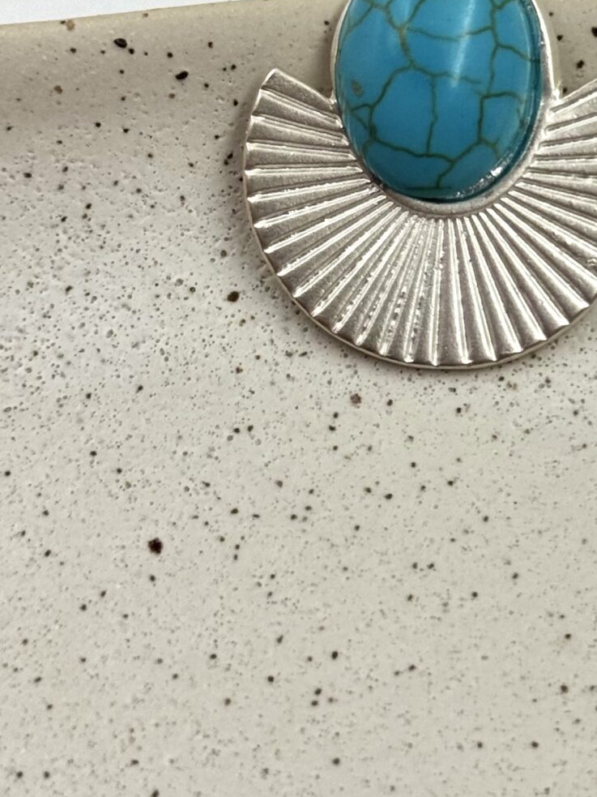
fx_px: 2875
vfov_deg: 15.6
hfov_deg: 11.7
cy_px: 113
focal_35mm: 125
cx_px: 680
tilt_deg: -60.6
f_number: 1.78
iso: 64
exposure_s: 1/1238
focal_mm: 6.76
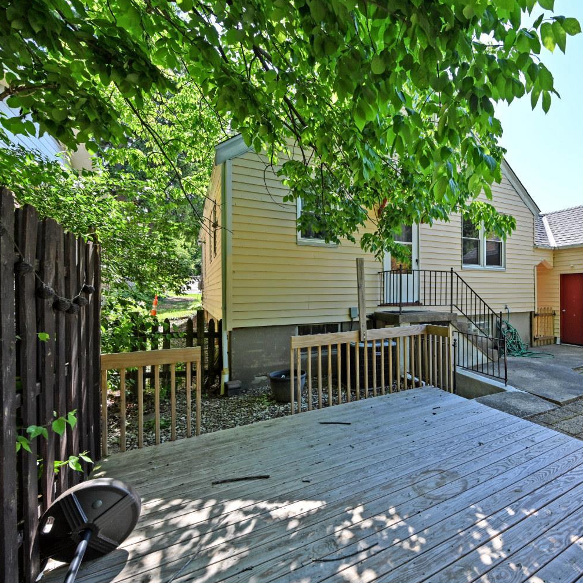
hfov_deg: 76.4
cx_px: 417
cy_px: 292
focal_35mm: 18
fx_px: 343
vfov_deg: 80.7
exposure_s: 1/250
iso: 140
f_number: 5.6
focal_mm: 14
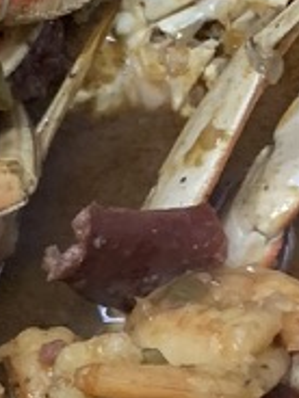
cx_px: -312
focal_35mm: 145
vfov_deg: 12.3
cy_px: 753
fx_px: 1670
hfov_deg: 9.5
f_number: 1.8
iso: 250
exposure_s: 1/60
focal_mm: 4.25
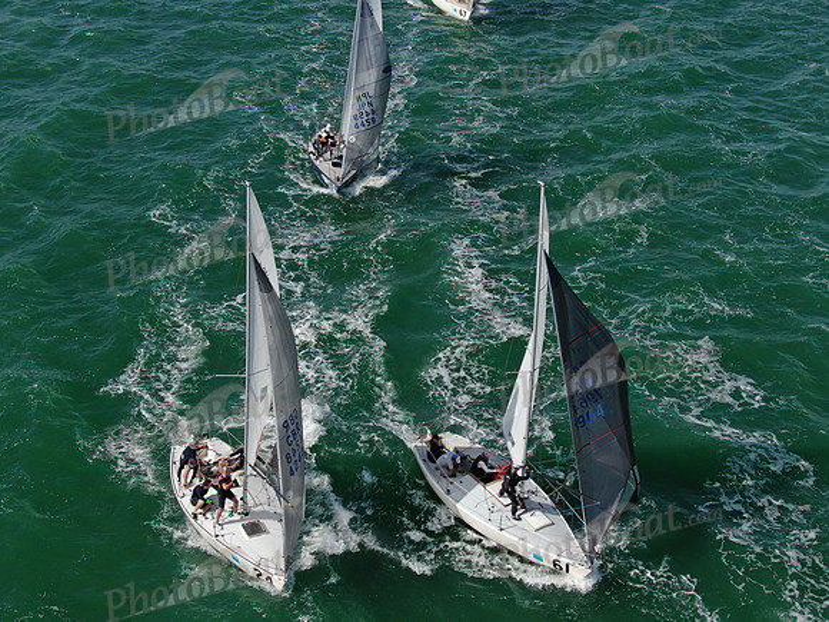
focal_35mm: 48
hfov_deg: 39.7
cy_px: 311
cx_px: 414
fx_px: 1150
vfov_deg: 30.3
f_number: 3.8
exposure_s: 1/1250
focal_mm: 8.6
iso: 100
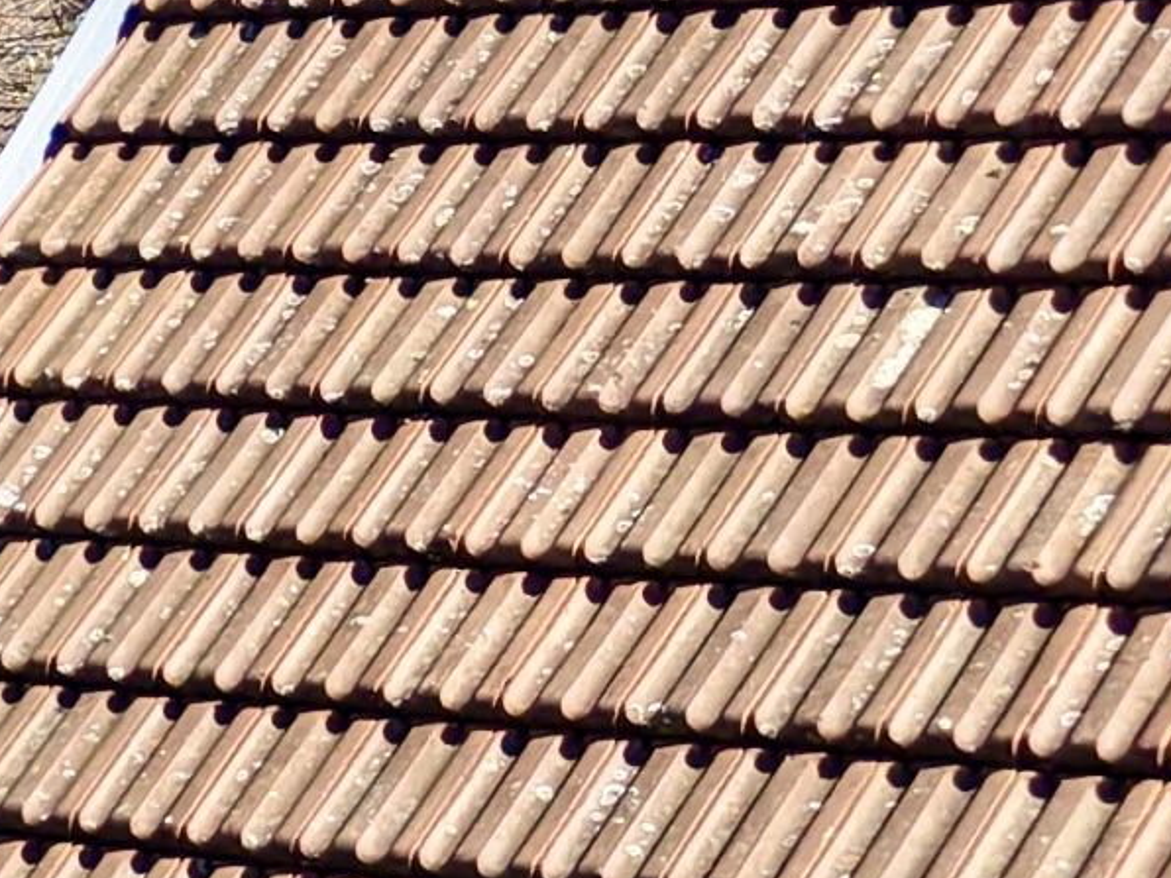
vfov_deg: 9.4
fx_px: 5345
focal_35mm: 158
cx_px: -2104
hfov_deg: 10.0
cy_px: 257
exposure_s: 1/6400
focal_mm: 8.67
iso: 400
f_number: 1.8
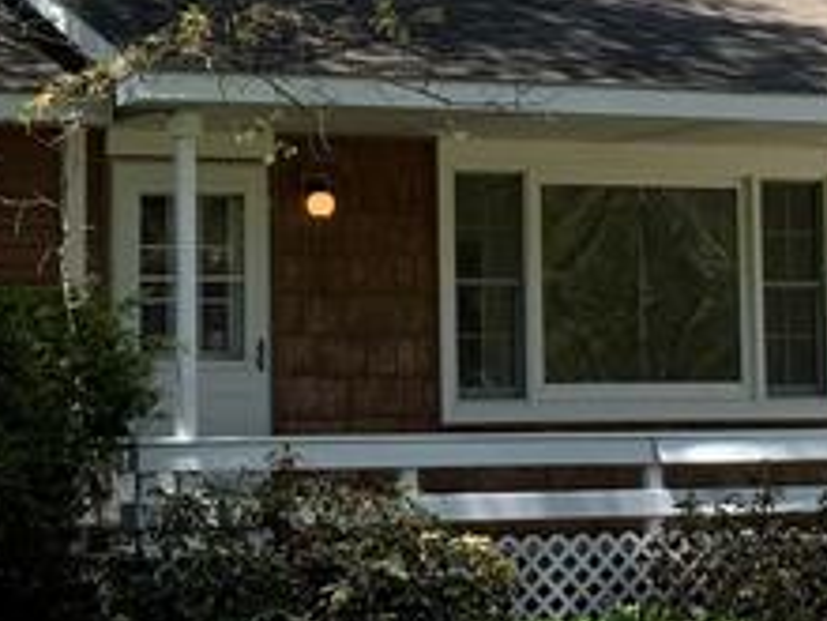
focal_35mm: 135
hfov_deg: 14.6
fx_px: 3225
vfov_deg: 10.9
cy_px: 45
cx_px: 455
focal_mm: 3
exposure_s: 1/829
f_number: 1.8
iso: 16
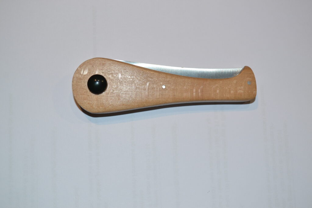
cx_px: 156
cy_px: 104
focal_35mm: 57
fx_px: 494
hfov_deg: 35.0
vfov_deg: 23.8
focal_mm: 38
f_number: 6.3
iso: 200
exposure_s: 1/60
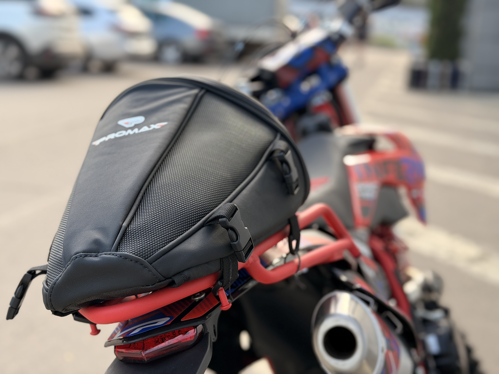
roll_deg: -4.0
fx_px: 692
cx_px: 250
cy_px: 187
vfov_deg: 30.3
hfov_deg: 39.7
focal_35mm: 48
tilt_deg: -13.6
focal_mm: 6.76
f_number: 1.78
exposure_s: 1/596
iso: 64
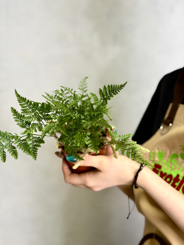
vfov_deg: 39.7
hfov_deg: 30.3
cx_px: 92
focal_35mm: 48
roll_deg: -1.2
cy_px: 122
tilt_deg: -10.3
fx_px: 340
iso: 64
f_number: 1.78
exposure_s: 1/121
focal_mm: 6.76
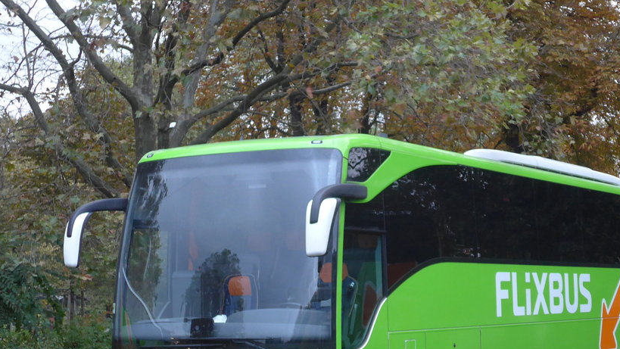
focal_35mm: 83
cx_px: 354
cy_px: 202
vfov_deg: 14.6
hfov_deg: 25.6
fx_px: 1365
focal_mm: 10.7
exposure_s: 1/30
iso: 400
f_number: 3.3
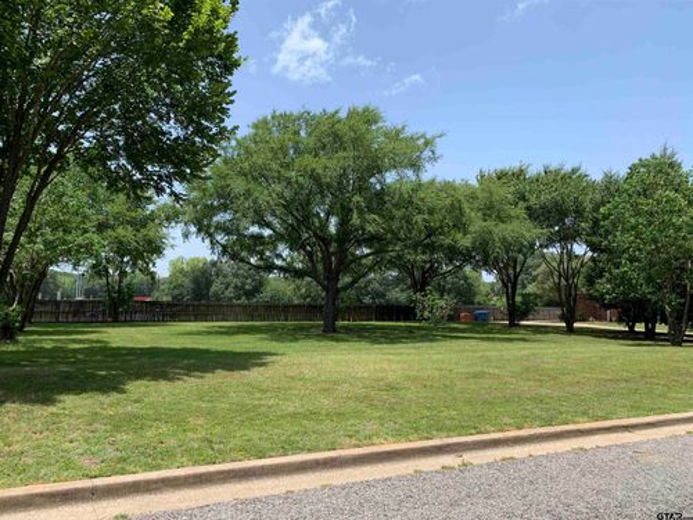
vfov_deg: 53.1
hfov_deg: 67.3
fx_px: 521
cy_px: 260
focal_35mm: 26
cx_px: 346
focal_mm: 4.25
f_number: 1.8
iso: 25
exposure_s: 1/1350
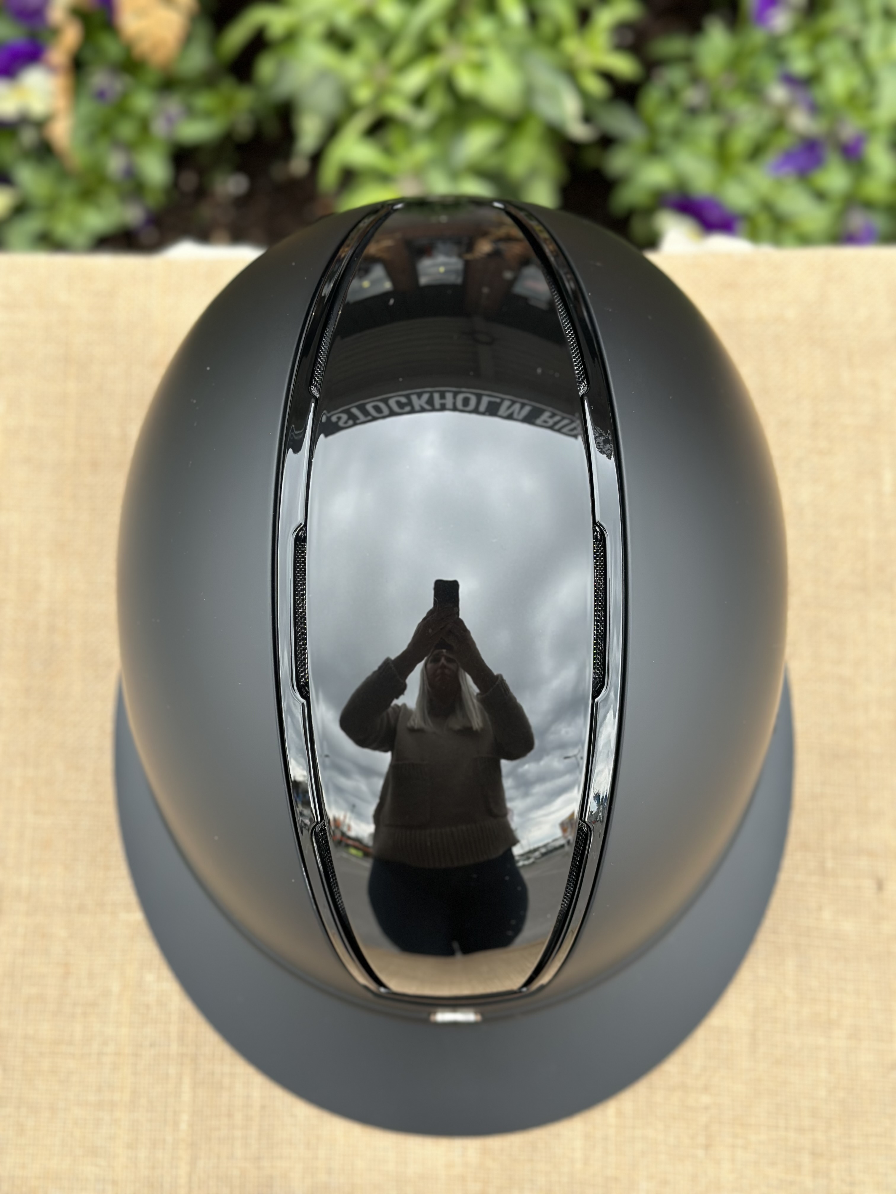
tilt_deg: -74.0
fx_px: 1657
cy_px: 597
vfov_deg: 39.7
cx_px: 448
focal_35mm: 48
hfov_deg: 30.3
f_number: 1.78
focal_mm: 6.86
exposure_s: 1/189
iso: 80
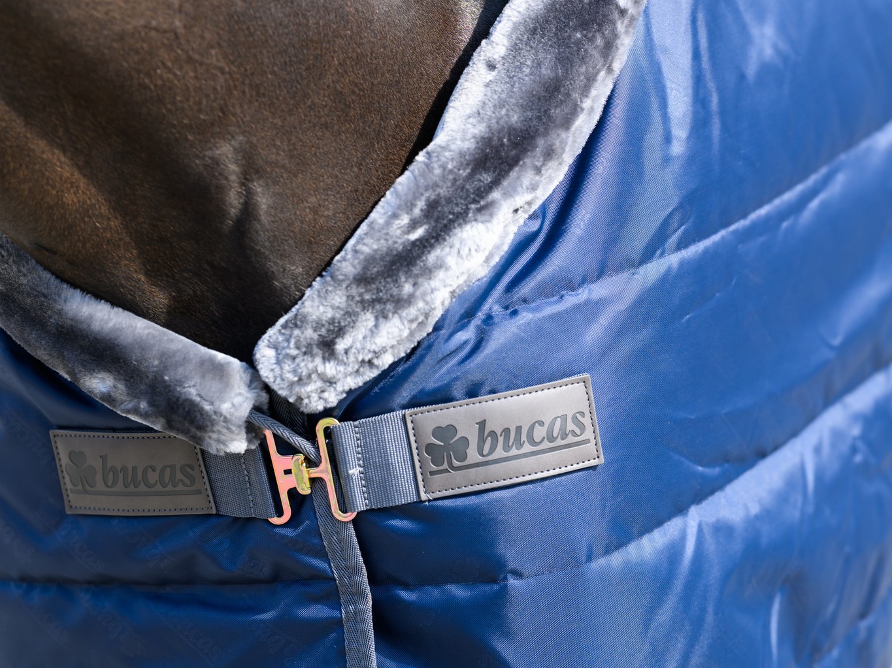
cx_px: 446
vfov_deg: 7.6
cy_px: 48
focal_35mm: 195
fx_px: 5024
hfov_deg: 10.1
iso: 200
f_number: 2.8
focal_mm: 135
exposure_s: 1/1000
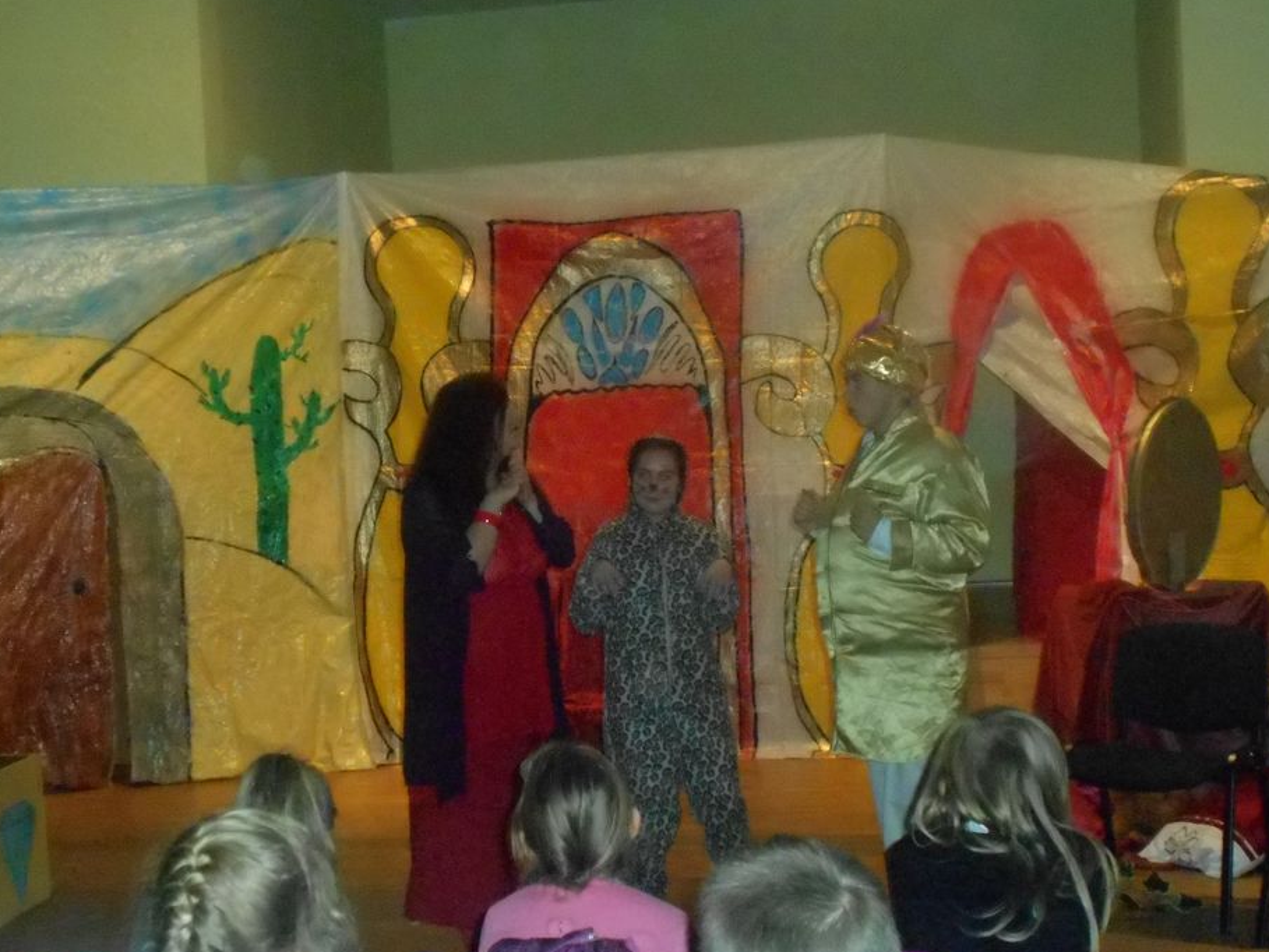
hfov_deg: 34.9
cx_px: 577
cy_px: 491
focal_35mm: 55
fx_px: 2017
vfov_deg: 26.6
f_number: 4.5
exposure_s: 1/60
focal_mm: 8.8
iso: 1600
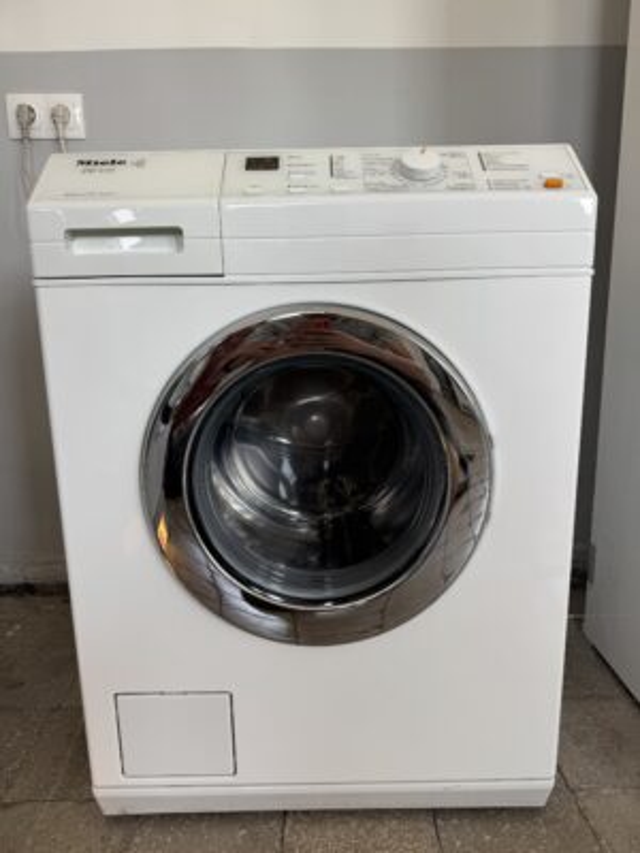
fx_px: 592
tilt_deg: -9.5
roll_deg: +0.1
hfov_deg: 56.8
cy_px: 426
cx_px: 320
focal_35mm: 24
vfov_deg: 71.6
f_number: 1.78
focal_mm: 6.76
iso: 80
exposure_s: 1/100
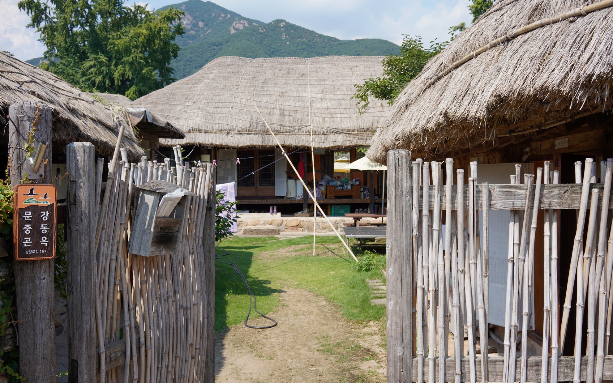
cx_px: 309
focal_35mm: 36
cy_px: 193
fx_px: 601
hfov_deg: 54.0
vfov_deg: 35.3
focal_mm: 35
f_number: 10
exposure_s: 1/100
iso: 100
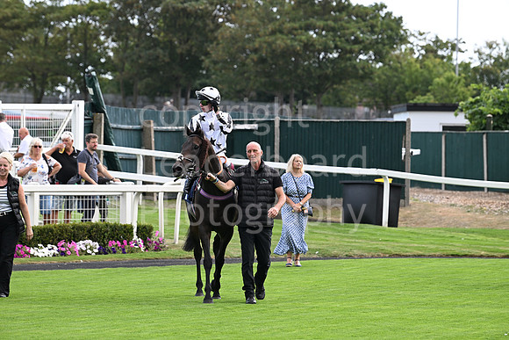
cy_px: 170
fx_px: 2828
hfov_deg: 10.3
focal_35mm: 200
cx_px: 254
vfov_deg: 6.9
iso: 400
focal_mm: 200
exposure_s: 1/500
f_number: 5.6
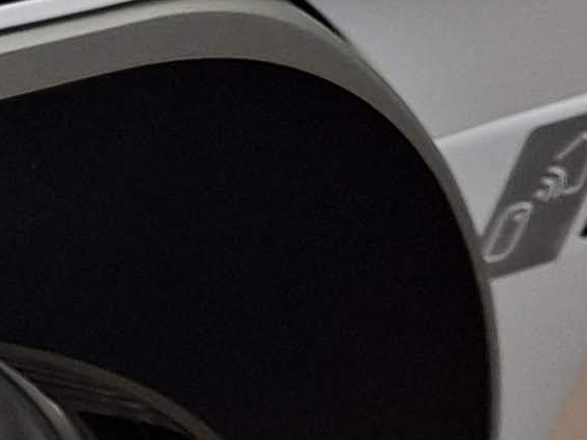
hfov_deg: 9.9
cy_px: -109
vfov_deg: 9.0
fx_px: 2764
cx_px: -1009
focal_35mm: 163
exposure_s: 1/50
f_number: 1.8
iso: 200
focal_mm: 5.54
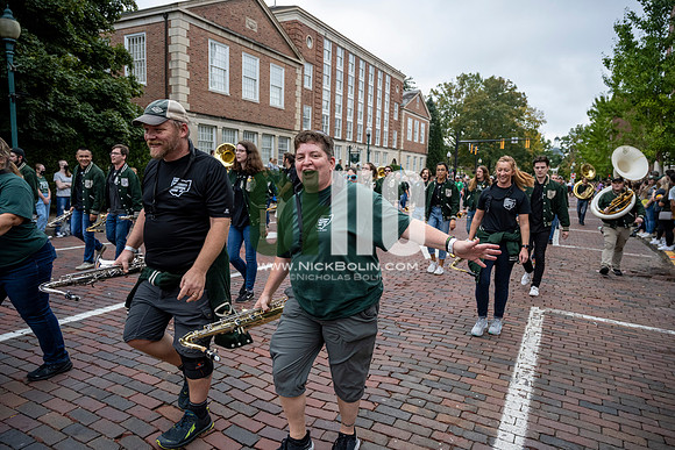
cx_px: 338
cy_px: 225
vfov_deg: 53.2
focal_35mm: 24
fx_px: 450
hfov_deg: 73.7
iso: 1000
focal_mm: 24
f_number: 4
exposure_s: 1/1600
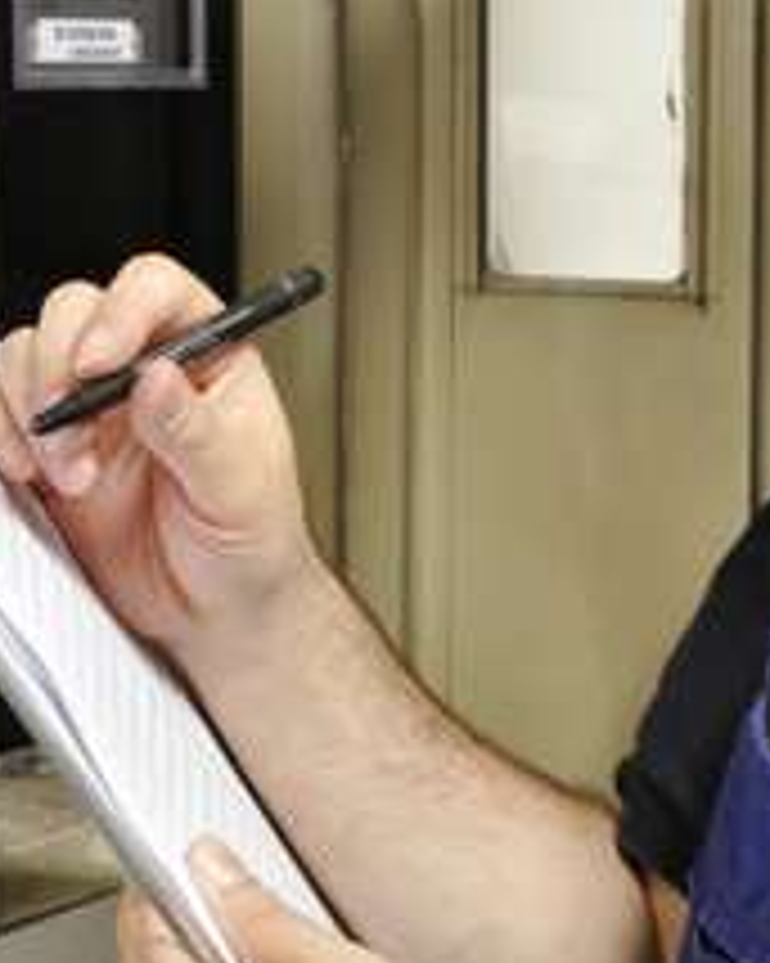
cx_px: 576
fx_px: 2879
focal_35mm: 101
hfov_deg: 15.2
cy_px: 279
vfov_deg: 18.9
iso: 200
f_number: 11
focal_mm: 34
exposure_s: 1/60
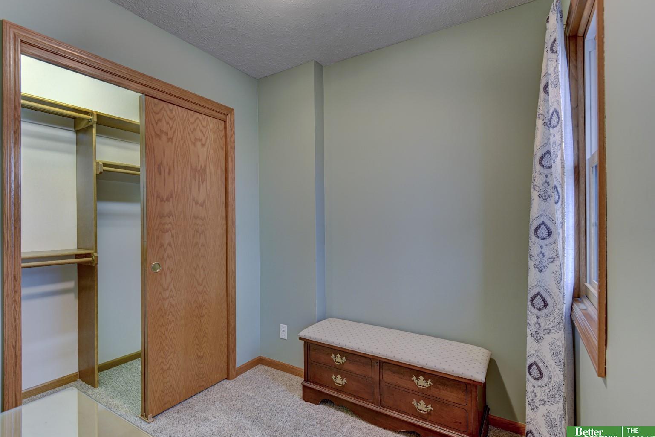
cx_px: 324
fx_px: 455
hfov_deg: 71.5
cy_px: 224
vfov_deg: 51.3
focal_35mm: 25
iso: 400
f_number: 8
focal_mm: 24
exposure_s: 1/2
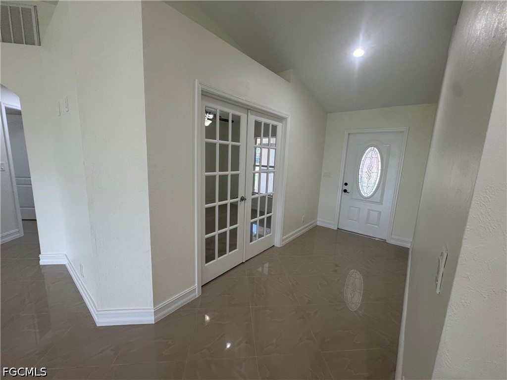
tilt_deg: -9.4
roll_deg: -2.5
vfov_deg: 85.7
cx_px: 254
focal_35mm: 14
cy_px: 190
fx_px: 205
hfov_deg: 102.1
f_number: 2.2
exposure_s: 1/120
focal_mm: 2.22
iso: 160
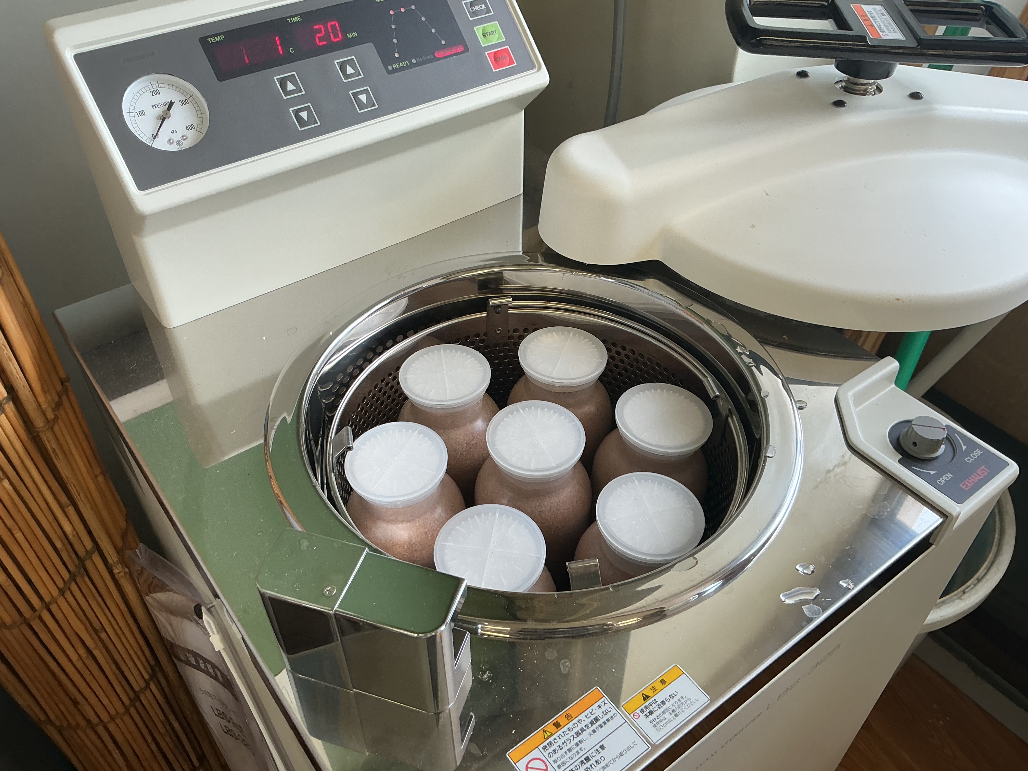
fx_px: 861
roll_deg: +0.6
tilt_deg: -40.8
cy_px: 386
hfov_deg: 61.7
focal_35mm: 29
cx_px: 514
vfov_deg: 48.2
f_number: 1.8
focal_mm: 3
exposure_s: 1/100
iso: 25
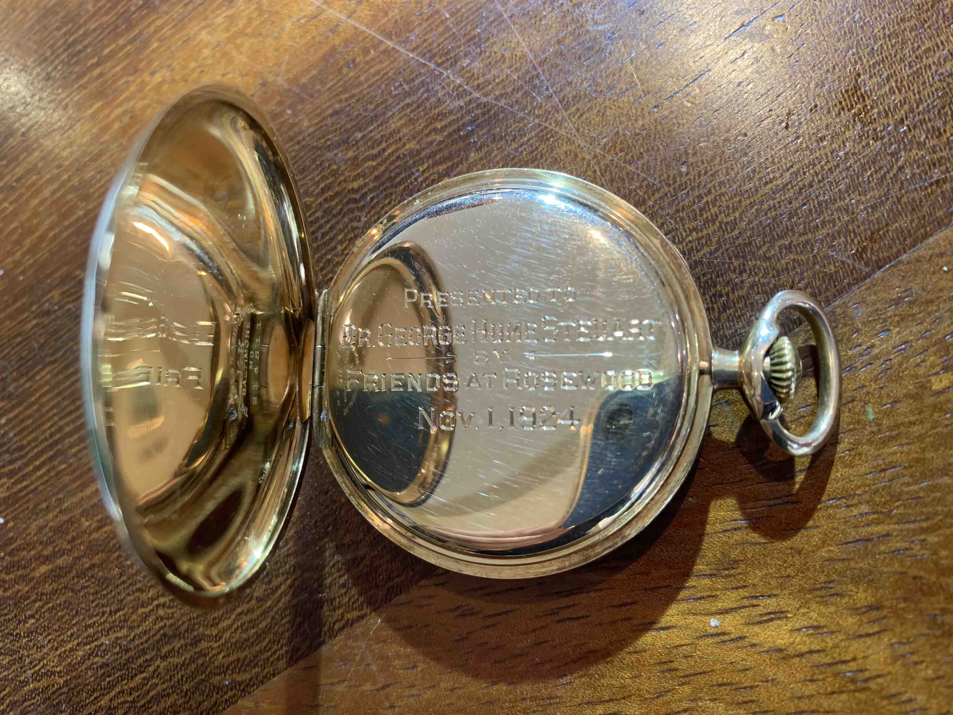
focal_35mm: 26
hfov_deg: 67.3
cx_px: 476
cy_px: 358
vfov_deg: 53.1
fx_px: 716
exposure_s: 1/50
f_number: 1.8
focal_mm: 4.25
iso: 160
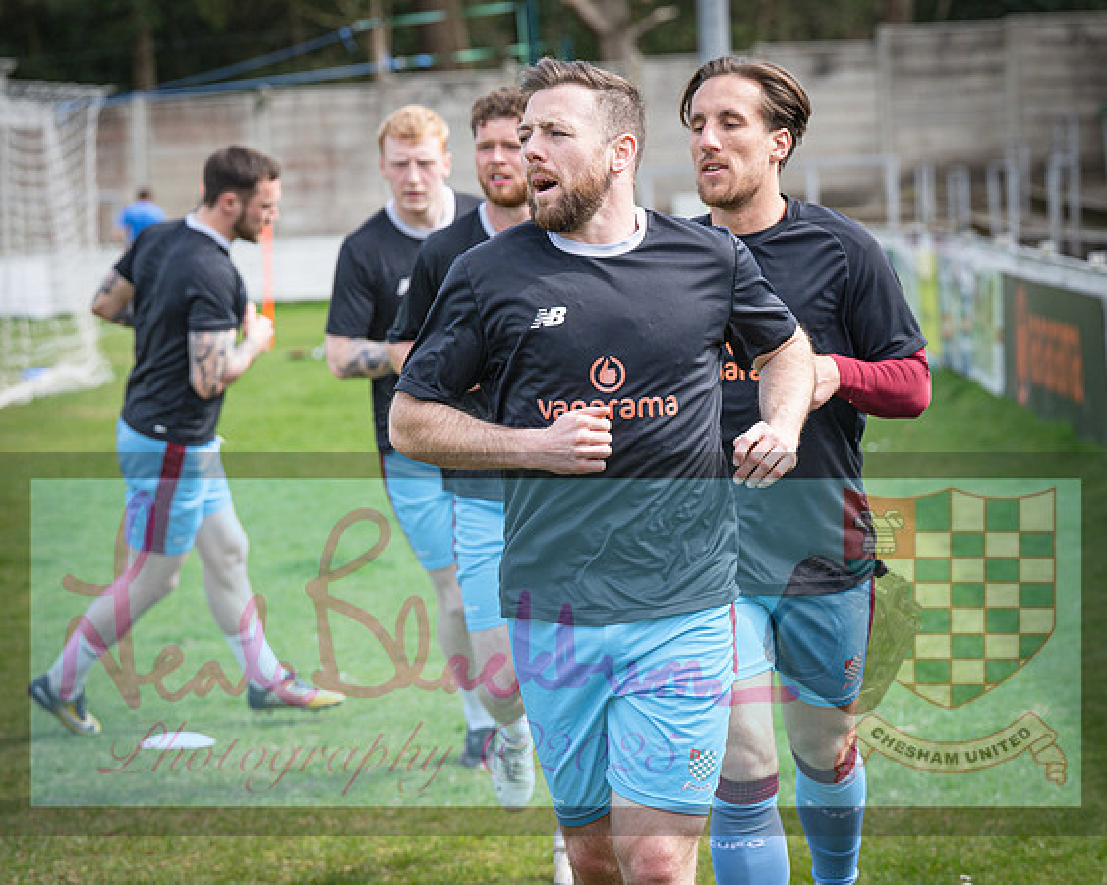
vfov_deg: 10.2
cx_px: 608
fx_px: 4978
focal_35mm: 152
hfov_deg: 12.7
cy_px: 425
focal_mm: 86
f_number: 3.5
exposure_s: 1/1000
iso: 200
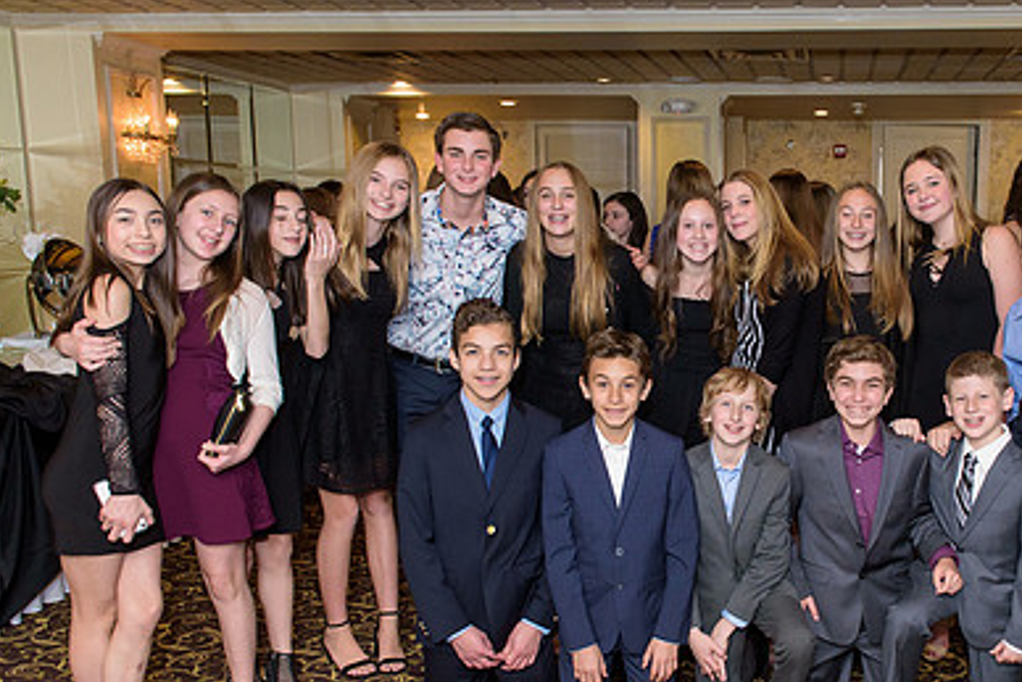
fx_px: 1136
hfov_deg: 47.0
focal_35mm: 40
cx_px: 745
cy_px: 436
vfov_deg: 33.2
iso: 1250
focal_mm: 24
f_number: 4
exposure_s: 1/125
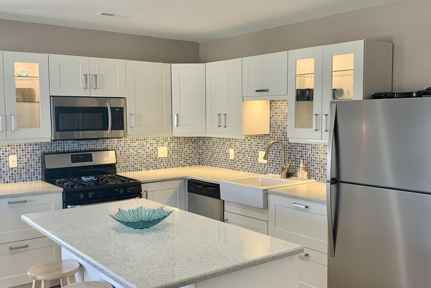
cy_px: 148
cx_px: 227
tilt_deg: -4.7
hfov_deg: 51.9
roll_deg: -0.6
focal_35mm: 37
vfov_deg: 35.9
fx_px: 443
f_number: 1.8
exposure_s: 1/60
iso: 80
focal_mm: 4.25
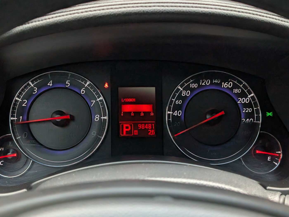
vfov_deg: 29.7
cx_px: 144
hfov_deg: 38.9
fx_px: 410
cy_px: 108
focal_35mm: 49
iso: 711
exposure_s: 1/301
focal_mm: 6.9
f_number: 1.68
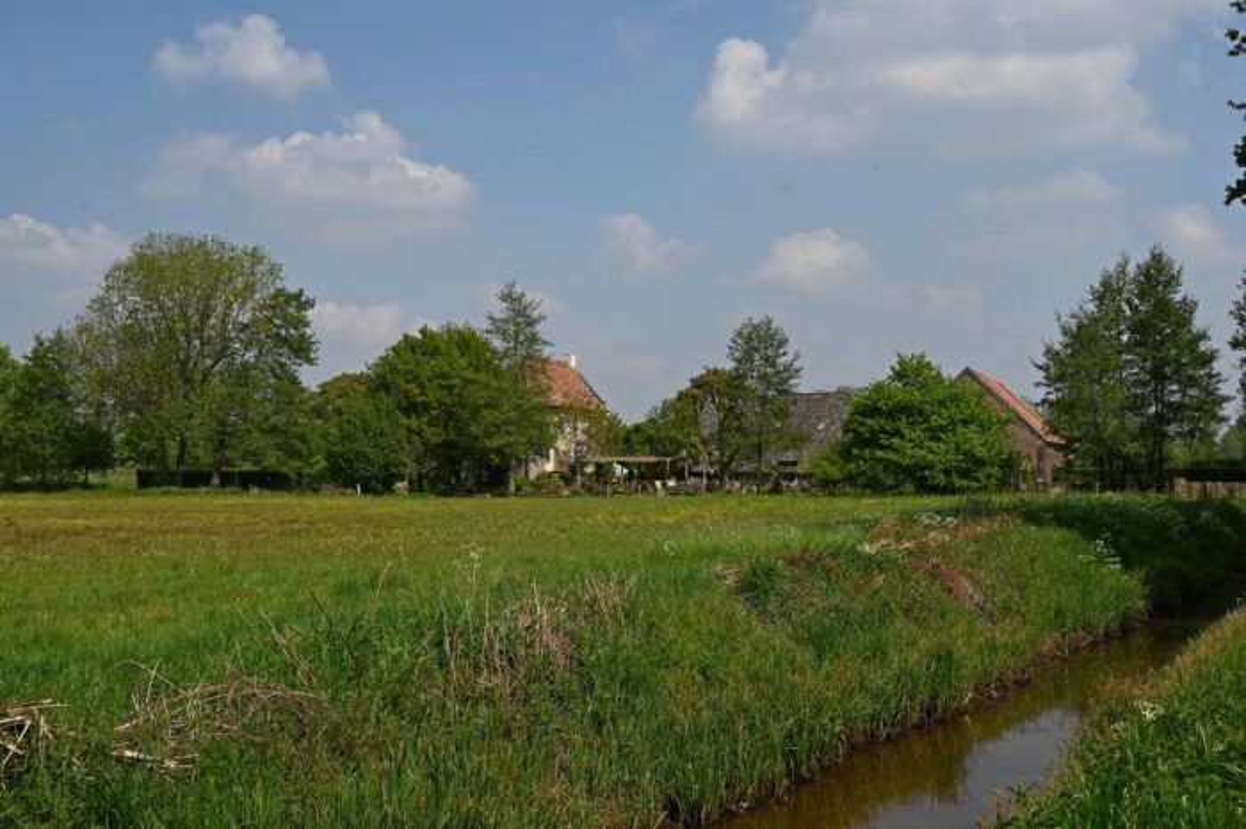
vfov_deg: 32.6
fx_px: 1418
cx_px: 623
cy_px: 414
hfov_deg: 47.4
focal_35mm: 41
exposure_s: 1/800
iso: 400
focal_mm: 41
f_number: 11
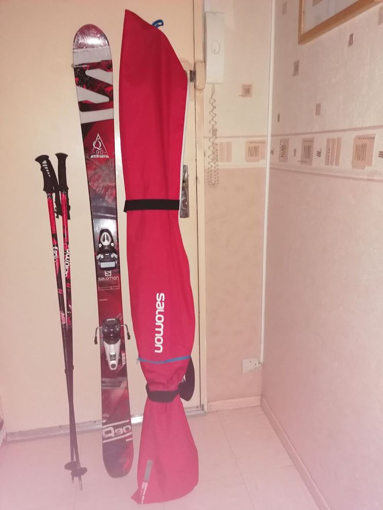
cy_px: 255
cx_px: 192
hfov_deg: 51.4
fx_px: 398
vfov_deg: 65.3
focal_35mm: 27
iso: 500
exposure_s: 1/20
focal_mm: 4.75
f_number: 1.8
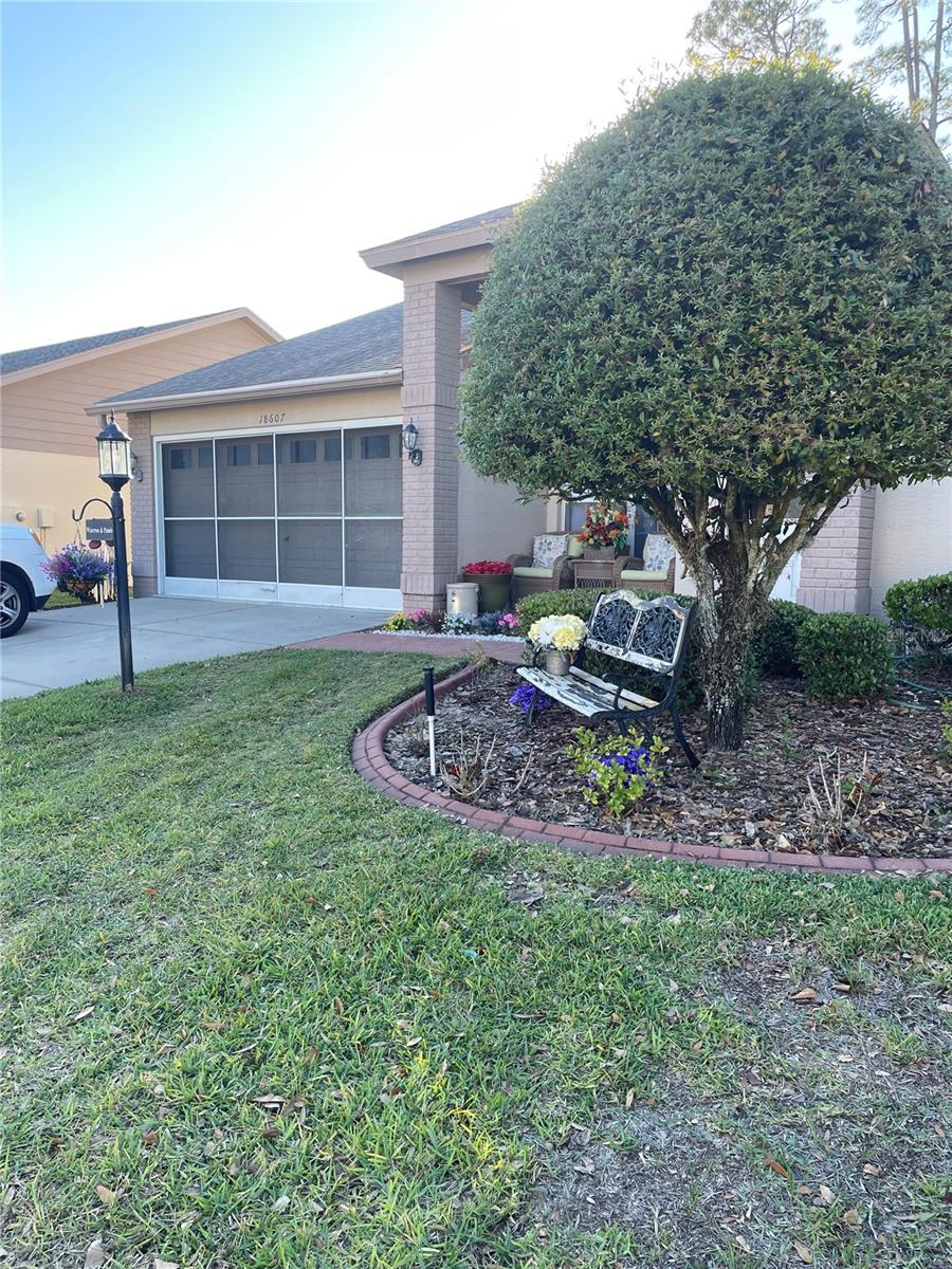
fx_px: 953
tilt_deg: -5.3
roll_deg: -1.0
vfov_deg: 67.3
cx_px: 476
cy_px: 634
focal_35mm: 26
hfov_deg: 53.1
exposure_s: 1/428
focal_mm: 4.2
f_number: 1.6
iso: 32
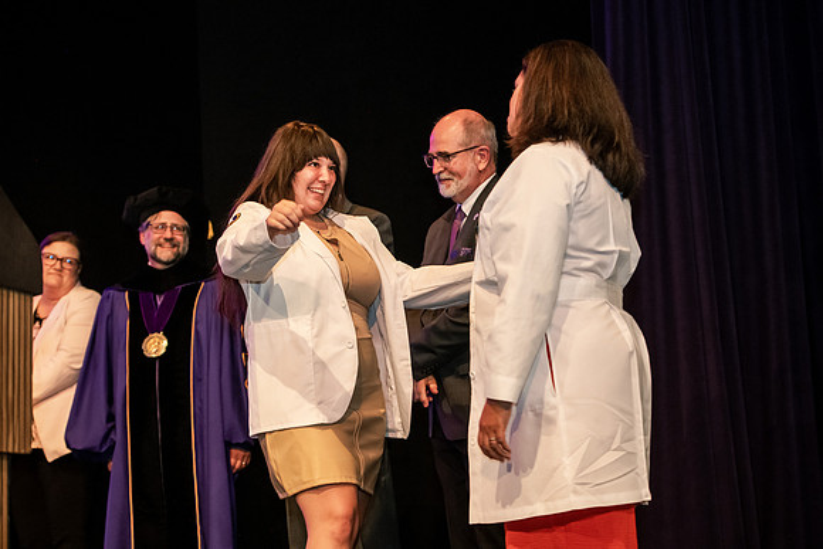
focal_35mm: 78
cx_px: 412
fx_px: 1784
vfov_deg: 17.5
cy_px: 274
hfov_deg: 26.0
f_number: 3.5
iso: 3200
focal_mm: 78
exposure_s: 1/200
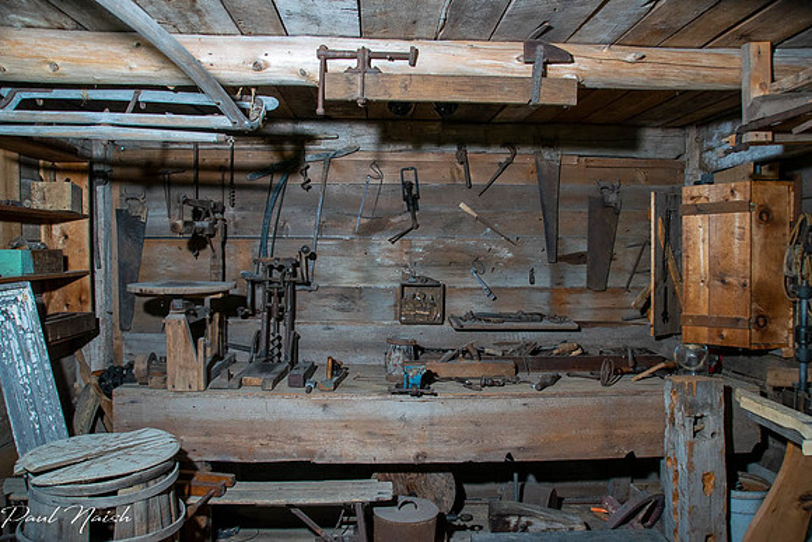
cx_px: 406
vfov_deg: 48.0
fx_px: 609
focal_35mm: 27
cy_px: 271
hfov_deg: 67.4
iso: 400
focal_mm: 18
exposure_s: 1/80
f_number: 6.3
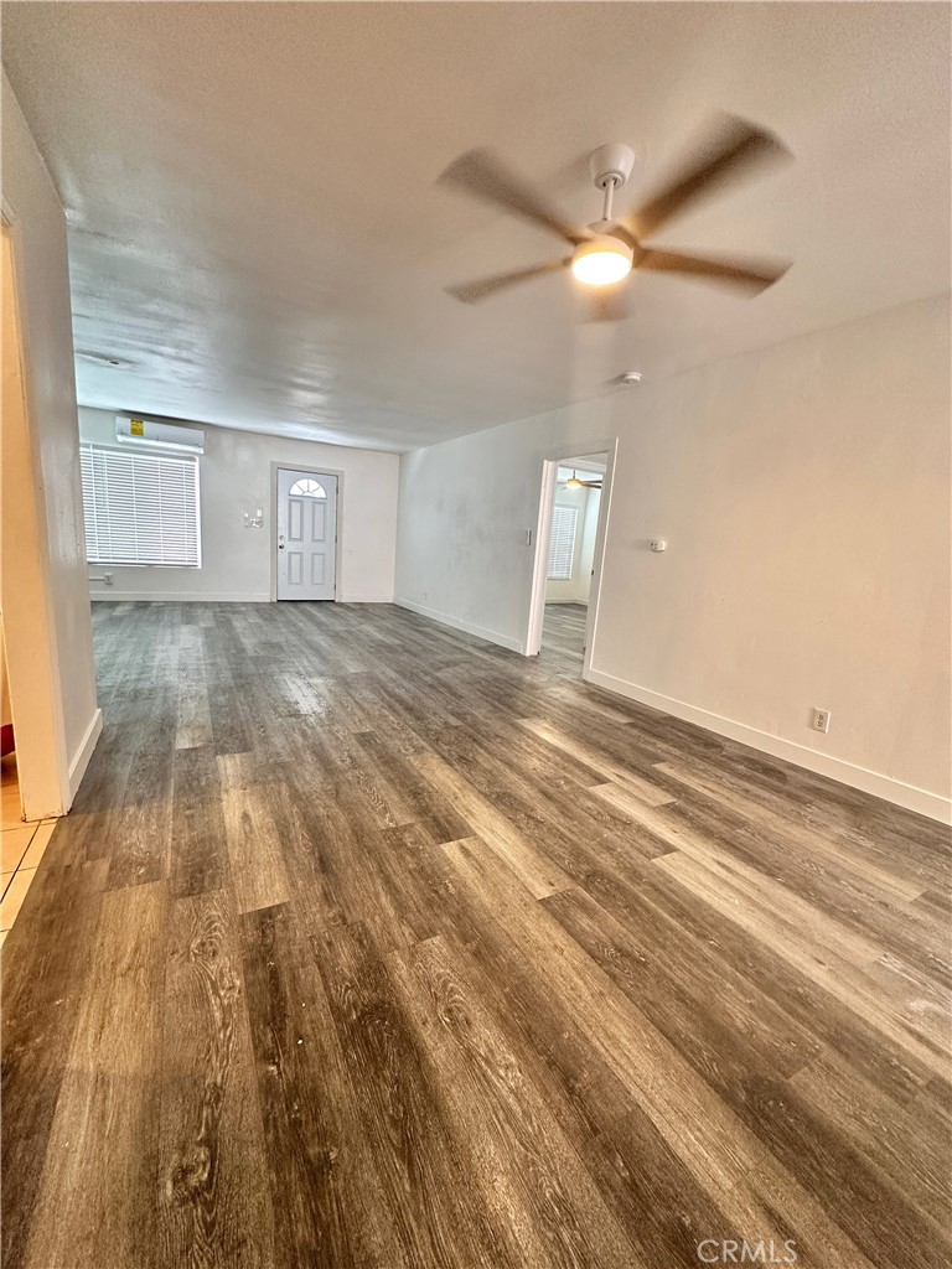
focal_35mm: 14
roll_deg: -6.0
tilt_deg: -11.4
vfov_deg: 102.1
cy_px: 634
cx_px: 476
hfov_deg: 85.7
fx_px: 513
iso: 160
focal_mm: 2.22
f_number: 2.2
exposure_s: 1/62
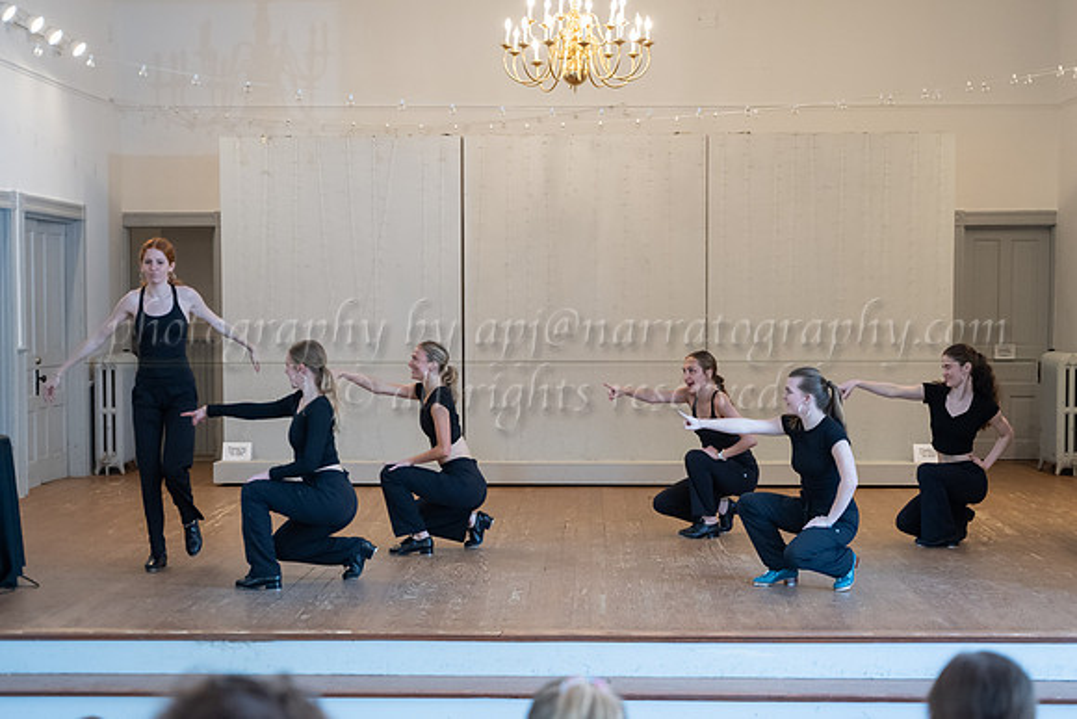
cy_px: 416
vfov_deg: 20.9
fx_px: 1949
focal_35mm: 65
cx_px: 559
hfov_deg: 30.9
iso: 1600
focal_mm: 55
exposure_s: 1/200
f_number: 2.8
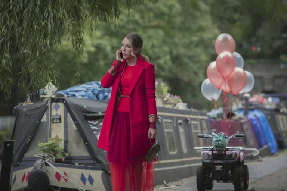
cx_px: 144
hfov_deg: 10.3
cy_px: 96
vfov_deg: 6.9
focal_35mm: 200
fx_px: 1594
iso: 1600
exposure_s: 1/320
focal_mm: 200
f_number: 5
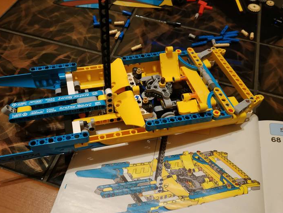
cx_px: 125
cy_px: 115
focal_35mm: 31
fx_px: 253
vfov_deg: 45.4
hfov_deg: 58.2
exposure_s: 1/20
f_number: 1.9
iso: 500
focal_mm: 3.94
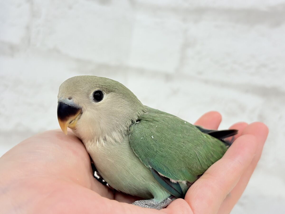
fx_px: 428
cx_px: 142
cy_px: 107
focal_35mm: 52
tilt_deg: -3.4
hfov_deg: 36.8
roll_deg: -8.0
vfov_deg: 28.0
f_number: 1.6
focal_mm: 5.96
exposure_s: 1/100
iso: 80
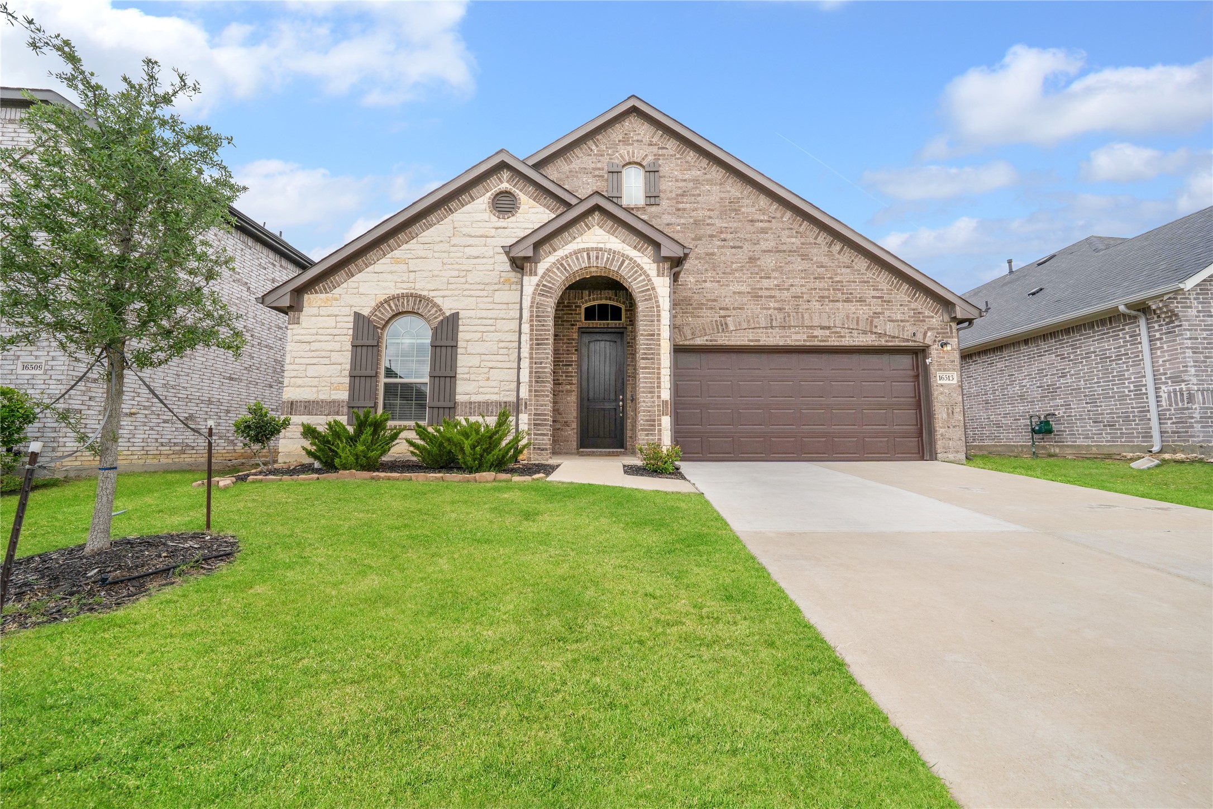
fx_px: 404
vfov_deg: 90.0
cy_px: 404
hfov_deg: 112.6
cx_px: 606
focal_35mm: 12
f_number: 9
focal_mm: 12
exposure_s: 1/2000
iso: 500
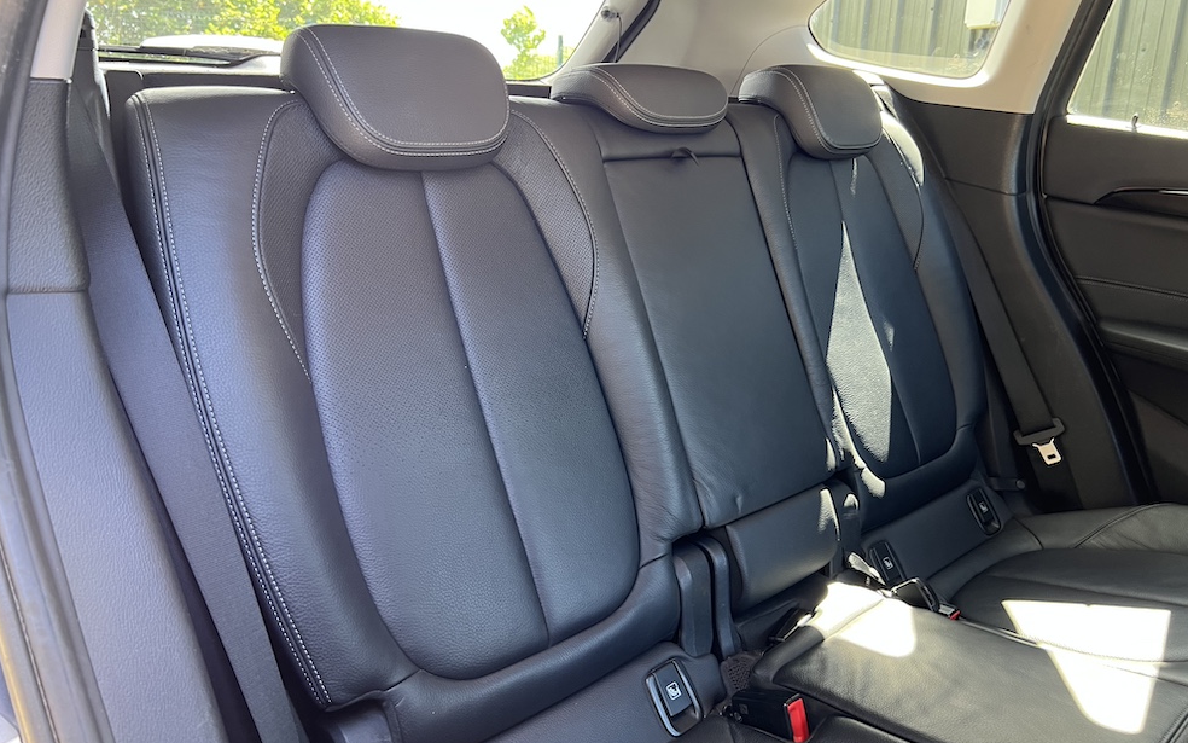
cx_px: 595
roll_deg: -1.5
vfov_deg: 44.5
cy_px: 393
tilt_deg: -17.0
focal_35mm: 28
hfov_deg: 66.5
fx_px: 907
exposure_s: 1/60
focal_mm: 5.7
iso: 125
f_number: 1.5
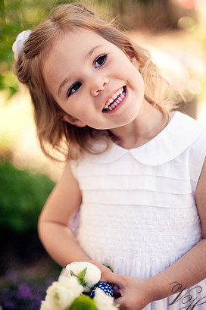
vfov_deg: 36.3
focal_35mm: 55
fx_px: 473
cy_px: 161
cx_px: 105
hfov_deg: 24.6
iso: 200
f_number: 1.4
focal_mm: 50
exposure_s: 1/3200
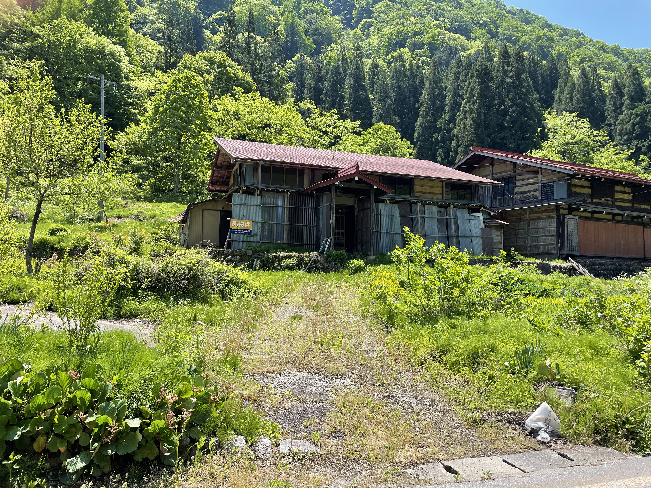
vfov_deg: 53.1
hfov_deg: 67.3
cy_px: 244
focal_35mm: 26
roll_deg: -0.8
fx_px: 489
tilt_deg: +4.4
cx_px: 326
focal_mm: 4.2
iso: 32
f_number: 1.6
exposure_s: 1/1416
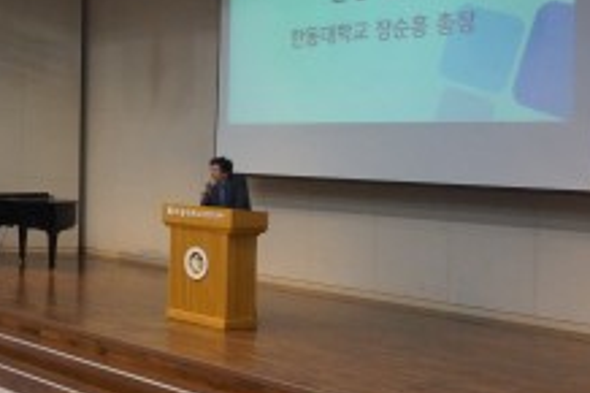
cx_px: -171
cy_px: 150
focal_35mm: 66
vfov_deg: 20.5
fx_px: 1081
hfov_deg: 26.2
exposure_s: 1/160
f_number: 4
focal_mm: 16
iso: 1600
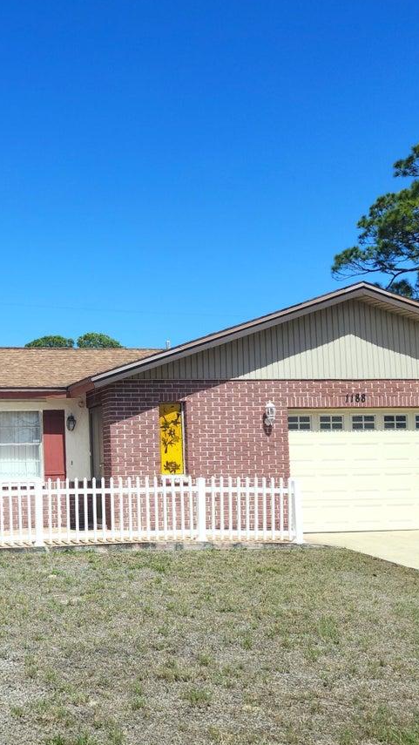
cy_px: 428
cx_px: 20
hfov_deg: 28.2
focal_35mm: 40
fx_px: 790
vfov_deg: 50.3
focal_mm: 5.54
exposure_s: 1/2497
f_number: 1.8
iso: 25
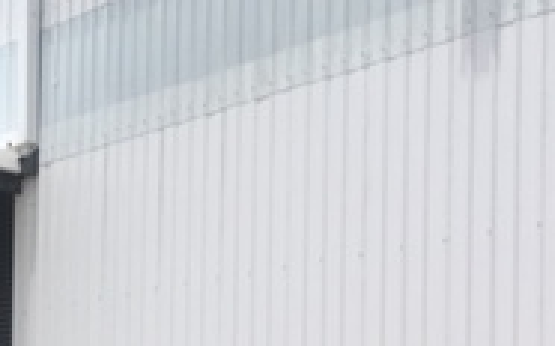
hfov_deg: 17.8
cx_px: -251
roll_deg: -0.3
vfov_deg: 11.9
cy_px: 477
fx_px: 1602
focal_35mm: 106
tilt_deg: +0.3
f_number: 2.2
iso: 25
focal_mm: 4.15
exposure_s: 1/2331
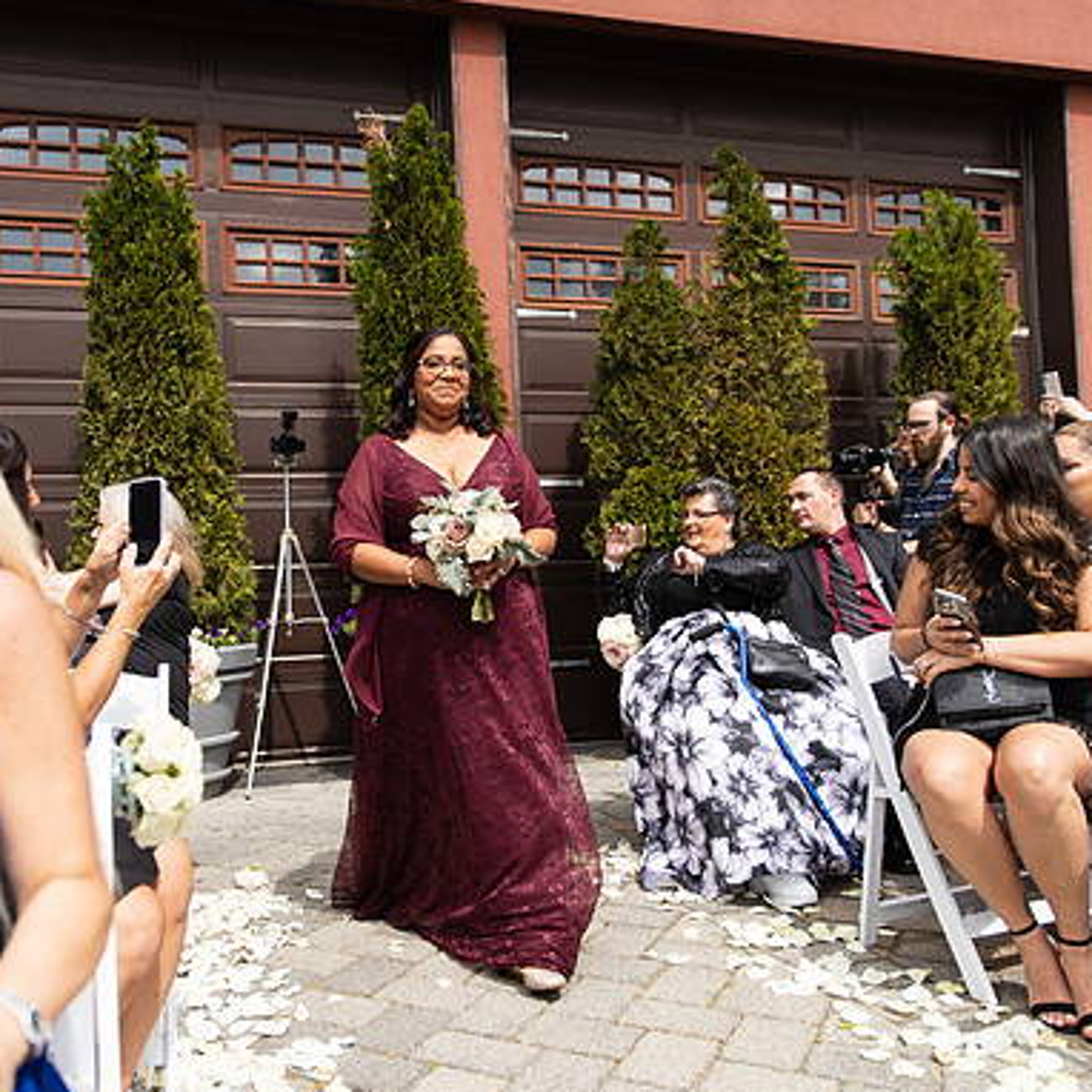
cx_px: 480
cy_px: 545
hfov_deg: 52.4
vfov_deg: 52.5
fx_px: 1106
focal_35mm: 31
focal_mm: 24
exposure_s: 1/1600
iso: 125
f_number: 2.8
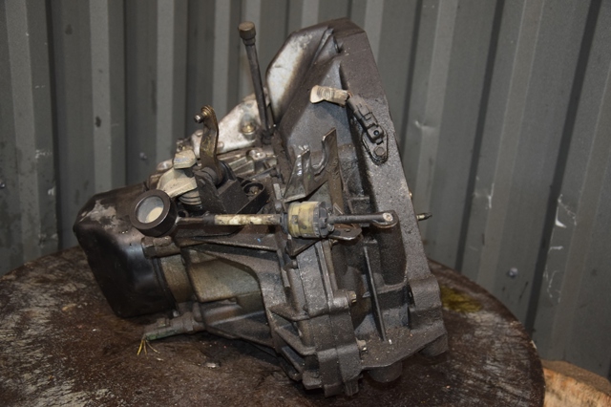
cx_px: 306
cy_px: 204
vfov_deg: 29.8
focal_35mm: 45
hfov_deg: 43.6
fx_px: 763
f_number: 4.2
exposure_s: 1/50
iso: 800
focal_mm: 30
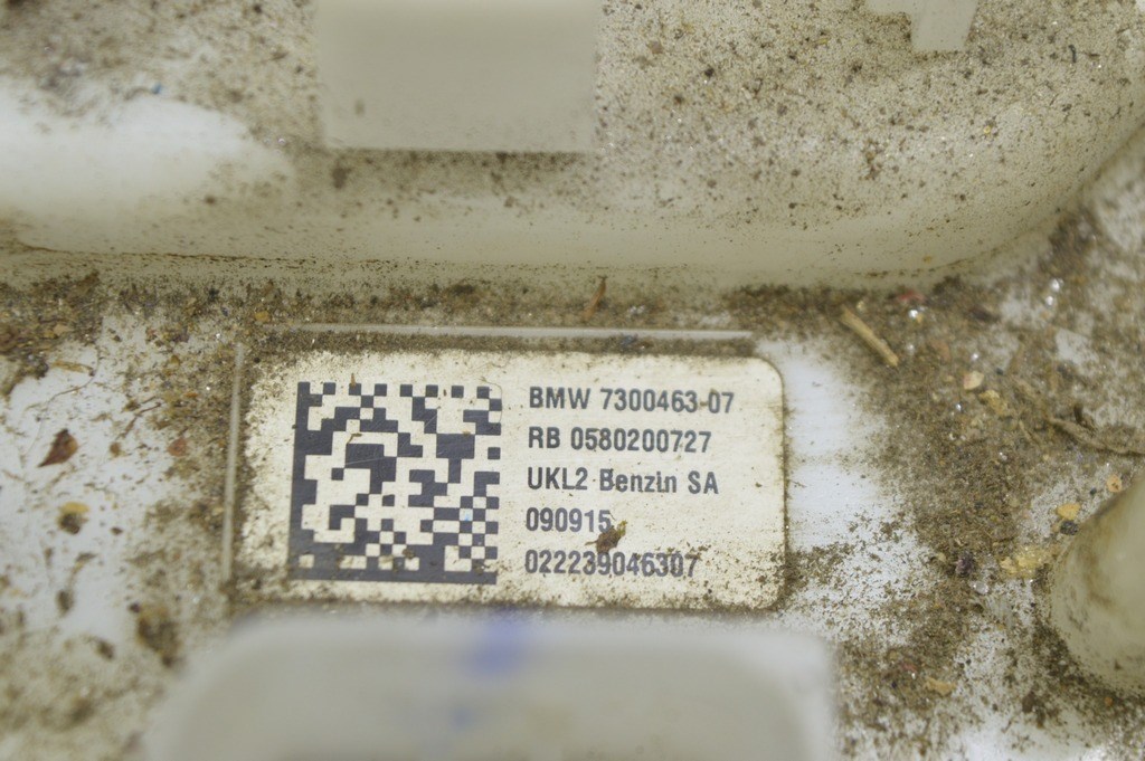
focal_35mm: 82
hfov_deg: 24.6
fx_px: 2622
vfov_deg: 16.5
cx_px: 572
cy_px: 380
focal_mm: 55
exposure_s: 1/20
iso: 400
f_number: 5.6
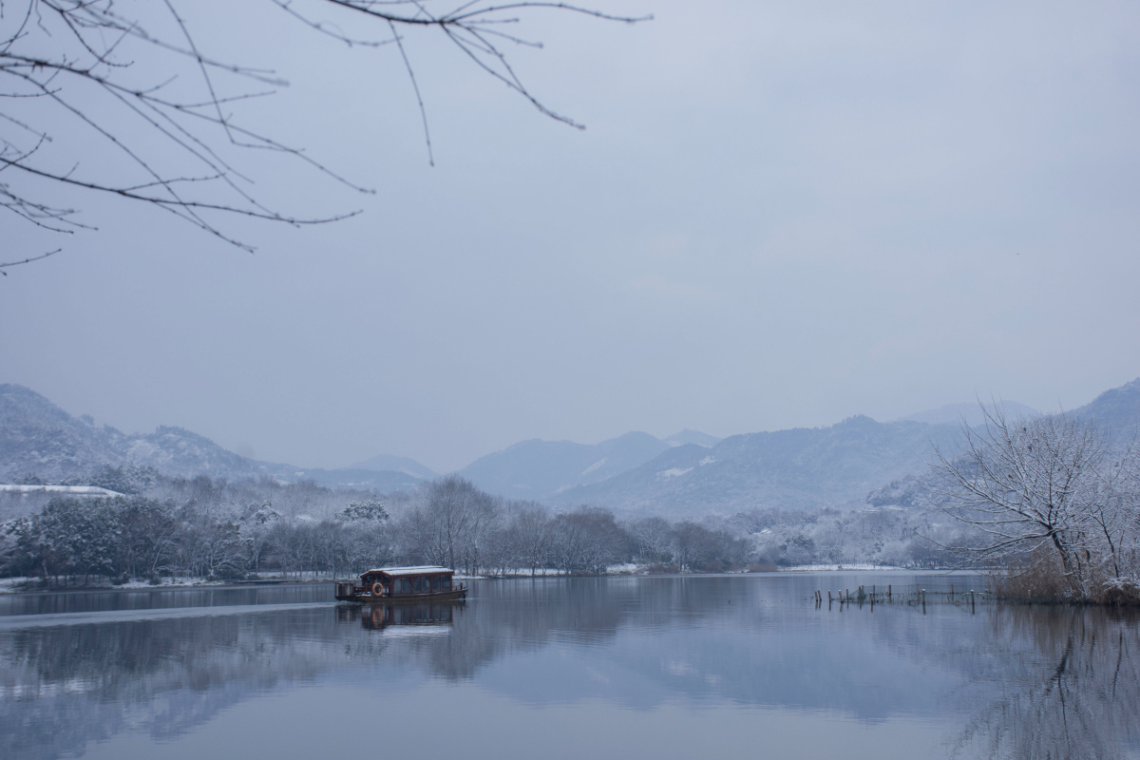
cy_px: 380
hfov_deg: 35.1
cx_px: 570
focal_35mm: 57
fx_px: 1805
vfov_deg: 23.8
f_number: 7.1
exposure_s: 1/160
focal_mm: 38
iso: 200
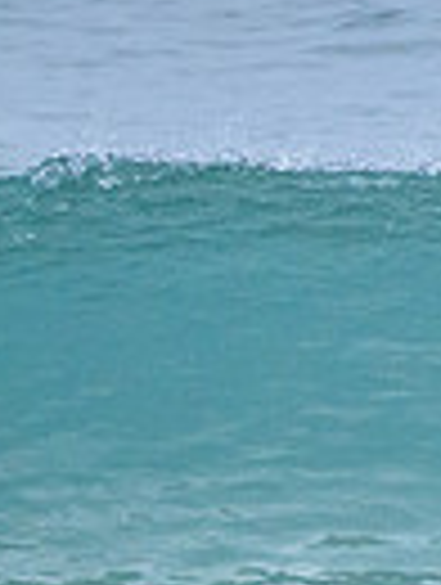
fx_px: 44410
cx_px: -624
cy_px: 467
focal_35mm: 2623
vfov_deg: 0.8
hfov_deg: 0.6
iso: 2200
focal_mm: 500
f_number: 5.6
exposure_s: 1/2000
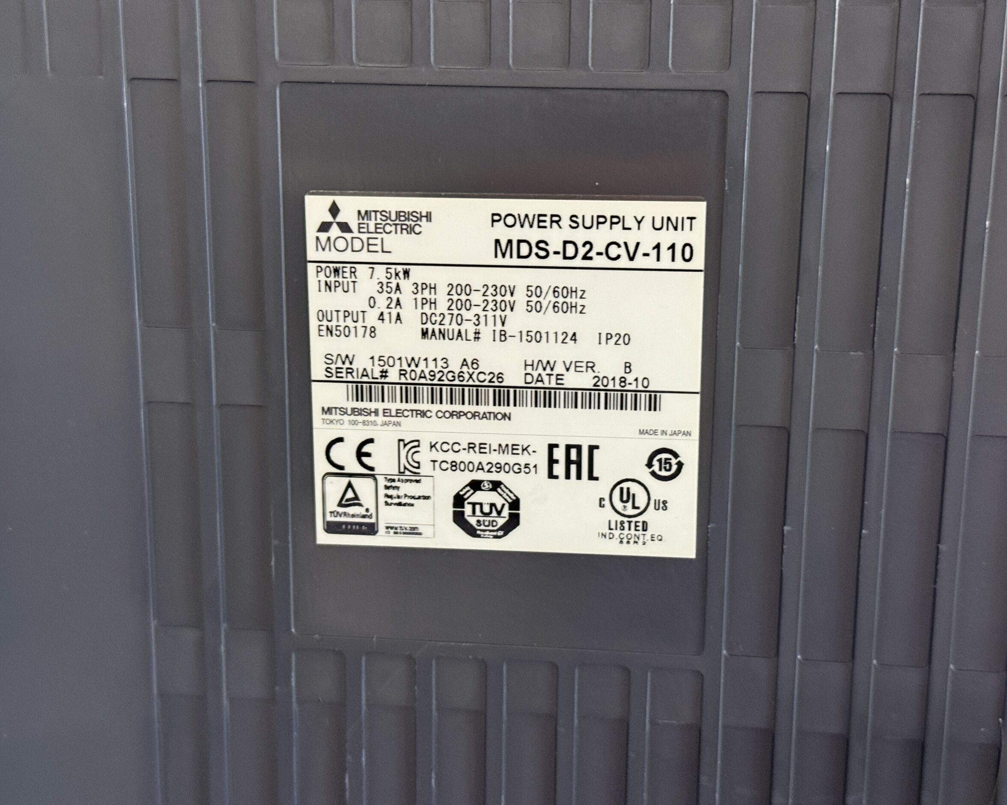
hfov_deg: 36.6
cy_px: 397
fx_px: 1520
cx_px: 534
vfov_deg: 29.7
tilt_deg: -15.0
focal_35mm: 51
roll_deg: -4.0
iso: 400
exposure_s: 1/33
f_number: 1.78
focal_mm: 6.76
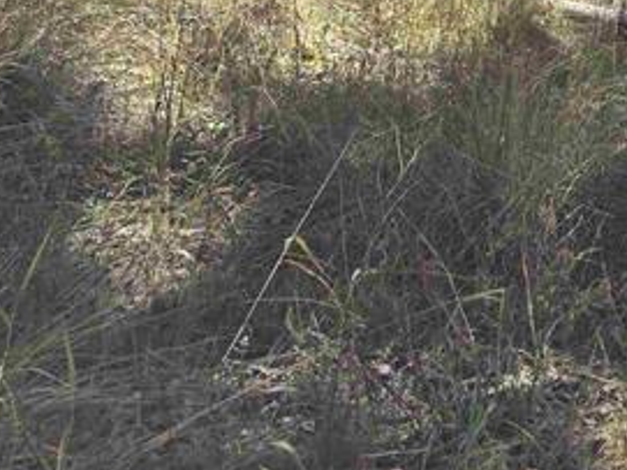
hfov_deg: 18.4
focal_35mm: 87
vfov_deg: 14.7
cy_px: -396
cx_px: 1074
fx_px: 1575
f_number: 1.7
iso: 80
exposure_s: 1/1347
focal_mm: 6.3
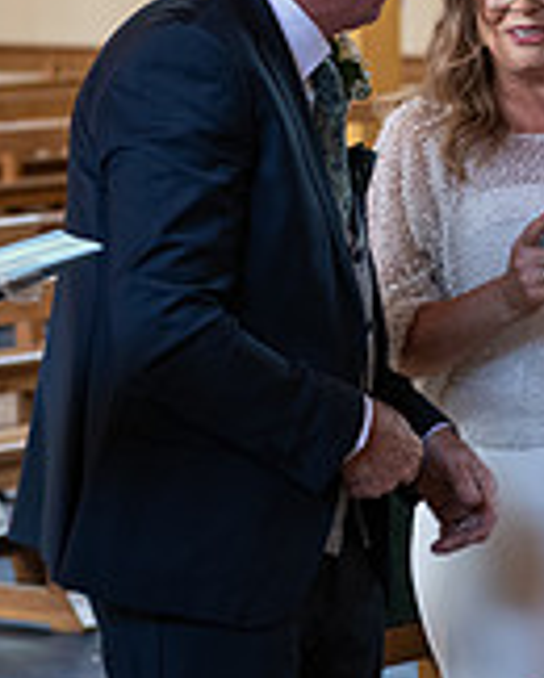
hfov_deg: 6.6
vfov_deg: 8.2
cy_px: 207
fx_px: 4721
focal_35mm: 235
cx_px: 393
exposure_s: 1/160
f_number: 3.5
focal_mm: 70
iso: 640
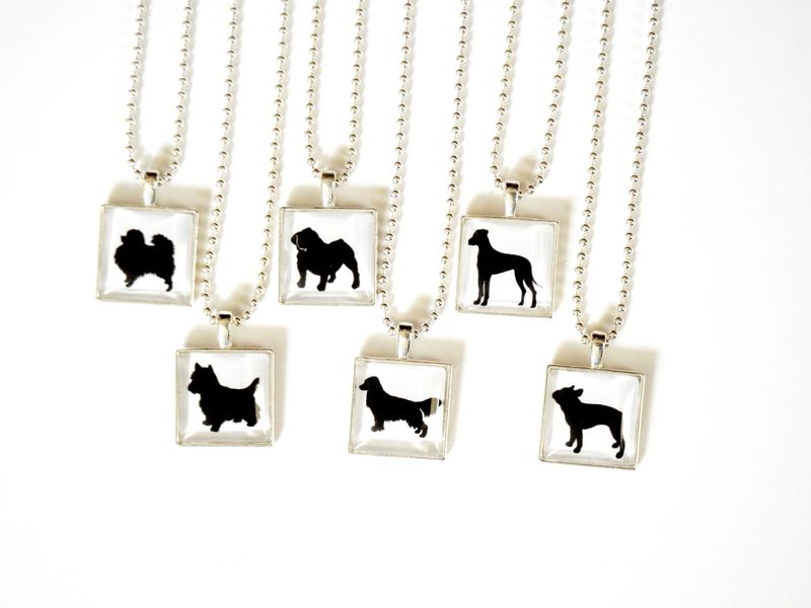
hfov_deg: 19.3
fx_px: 2390
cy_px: 304
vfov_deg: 14.5
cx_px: 406
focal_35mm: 102
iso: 400
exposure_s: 1/25.6
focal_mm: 18.3
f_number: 4.5
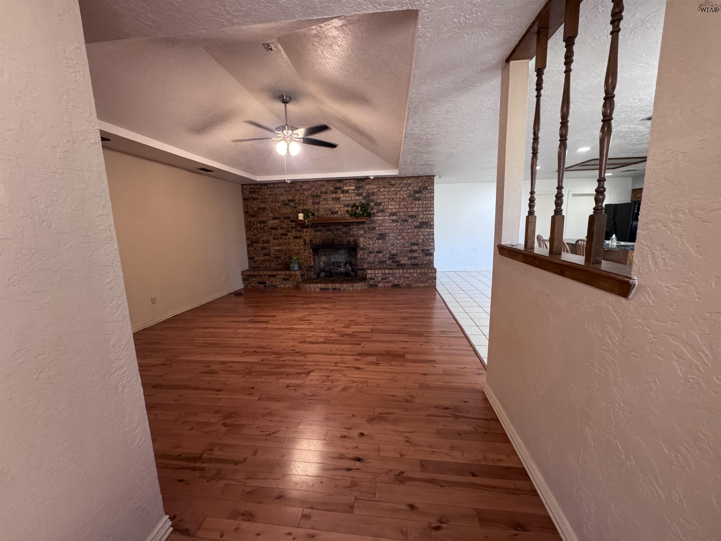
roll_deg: +2.1
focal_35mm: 14
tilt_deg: -9.4
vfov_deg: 85.7
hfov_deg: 102.1
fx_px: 292
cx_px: 360
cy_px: 270
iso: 320
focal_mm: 2.22
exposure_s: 1/60
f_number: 2.2
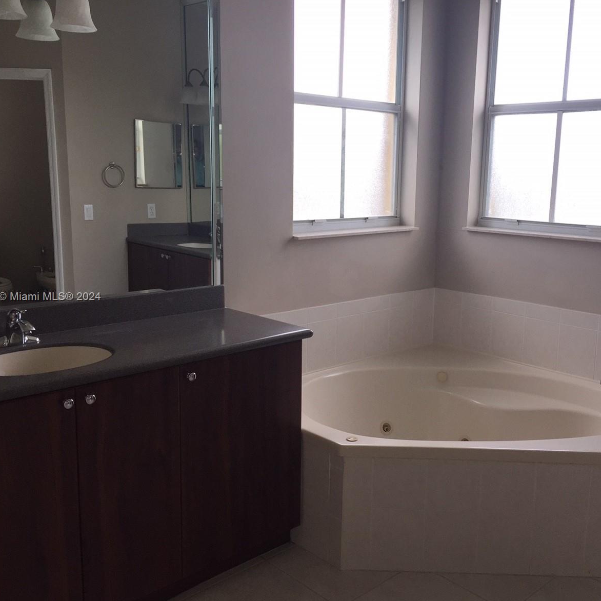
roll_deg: -1.1
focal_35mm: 35
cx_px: 347
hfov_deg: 47.1
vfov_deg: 47.2
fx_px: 687
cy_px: 297
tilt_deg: -9.8
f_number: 2.2
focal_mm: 4.15
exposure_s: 1/120
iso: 40
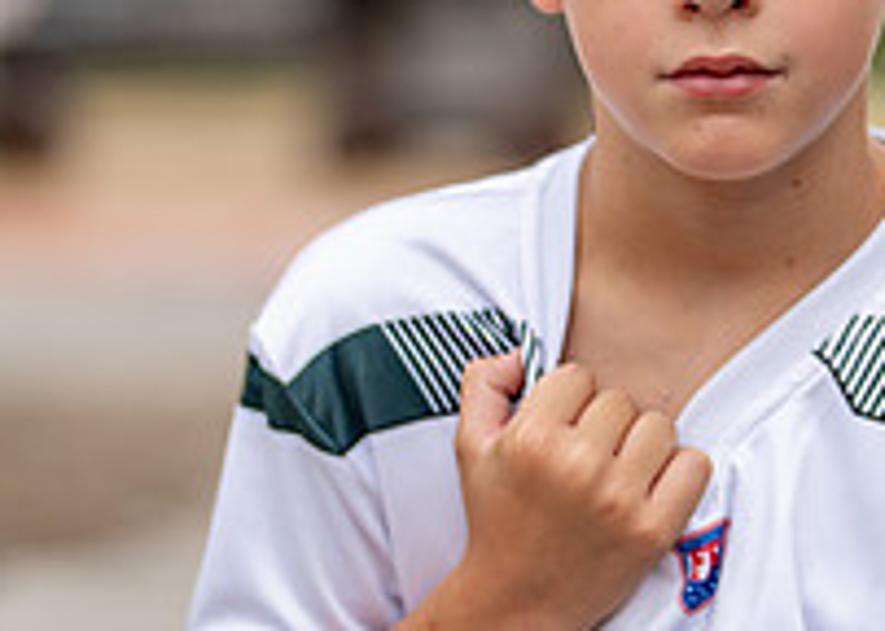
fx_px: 4220
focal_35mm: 168
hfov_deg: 11.9
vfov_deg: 8.5
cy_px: 274
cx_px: 732
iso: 320
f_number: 1.2
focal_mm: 50
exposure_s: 1/2000
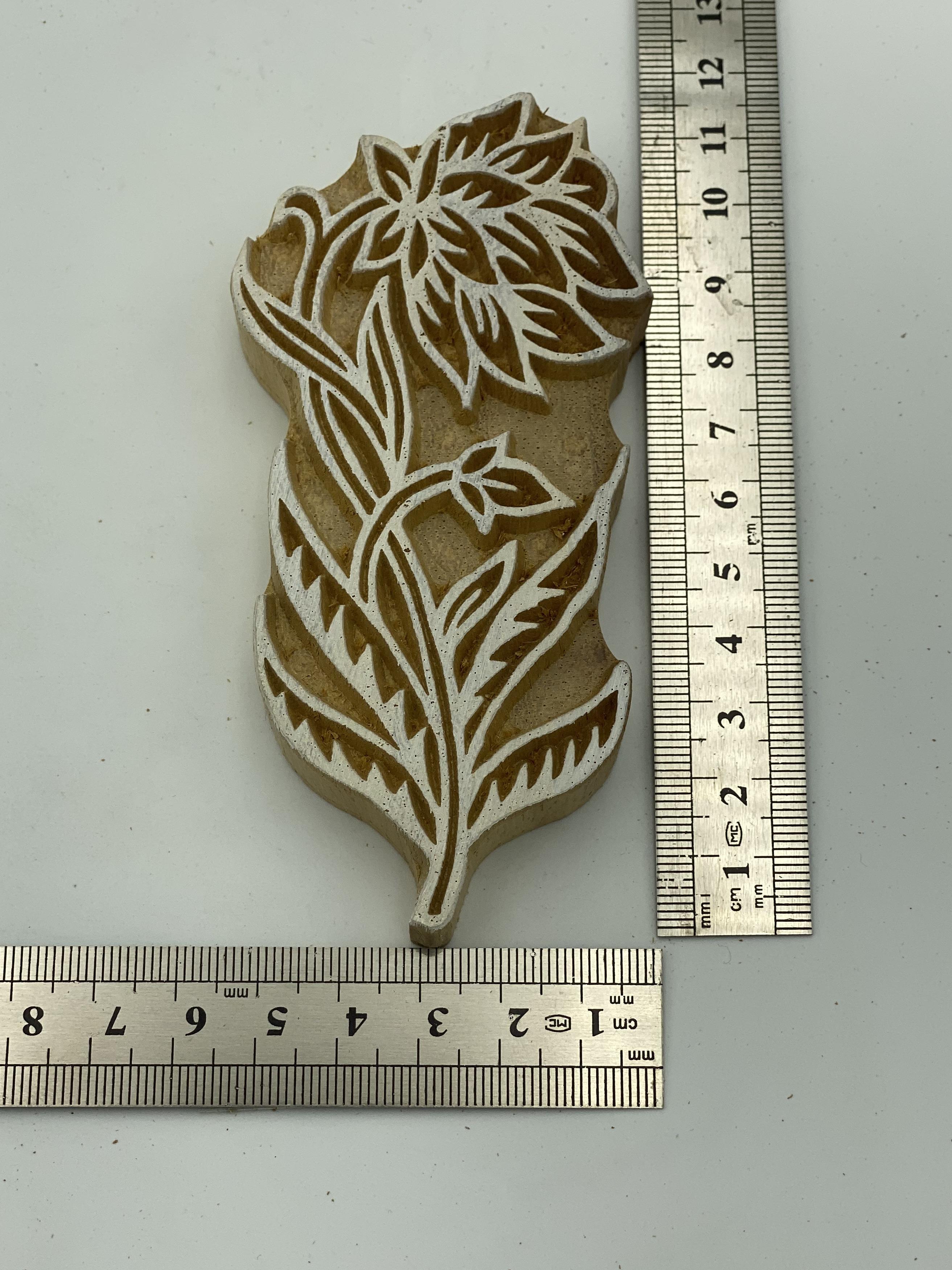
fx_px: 2200
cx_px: 462
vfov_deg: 32.2
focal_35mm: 60
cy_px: 592
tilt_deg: -73.3
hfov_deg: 24.4
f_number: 2
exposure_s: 1/826
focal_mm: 6
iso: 20
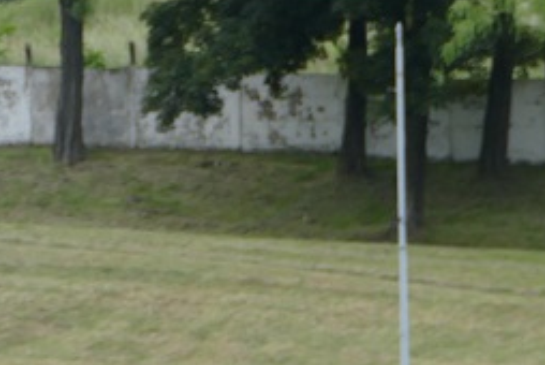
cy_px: 765
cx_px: 1189
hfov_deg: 3.7
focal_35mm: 552
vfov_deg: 2.5
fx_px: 8366
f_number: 3.9
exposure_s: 1/500
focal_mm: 44.41
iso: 200
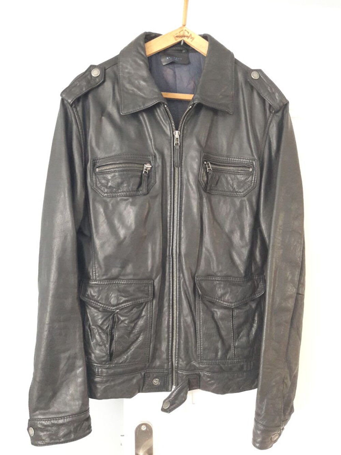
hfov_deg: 49.8
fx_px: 368
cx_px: 170
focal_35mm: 28
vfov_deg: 63.4
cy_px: 228
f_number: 1.9
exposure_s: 1/17
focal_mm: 3.7
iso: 400
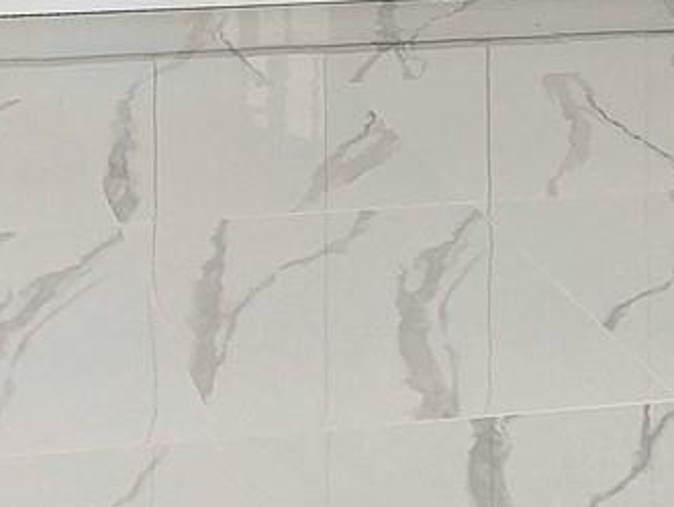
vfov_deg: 17.9
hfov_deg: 29.2
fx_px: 1228
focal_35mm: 63
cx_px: 43
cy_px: -446
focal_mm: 2.2
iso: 50
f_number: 2.2
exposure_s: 1/120
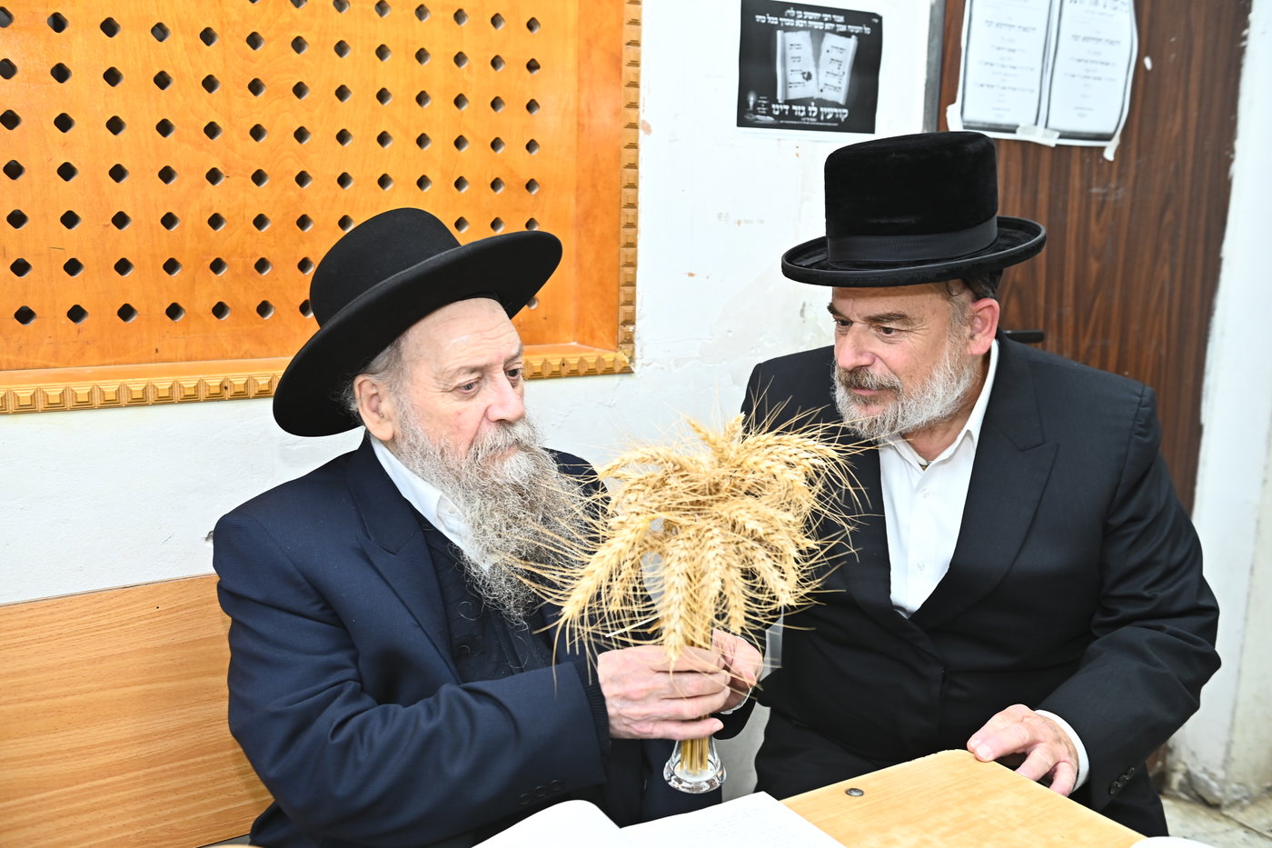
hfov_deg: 54.4
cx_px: 636
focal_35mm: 35
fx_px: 1236
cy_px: 424
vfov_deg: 37.8
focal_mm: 35
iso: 1000
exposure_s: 1/160
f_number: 4
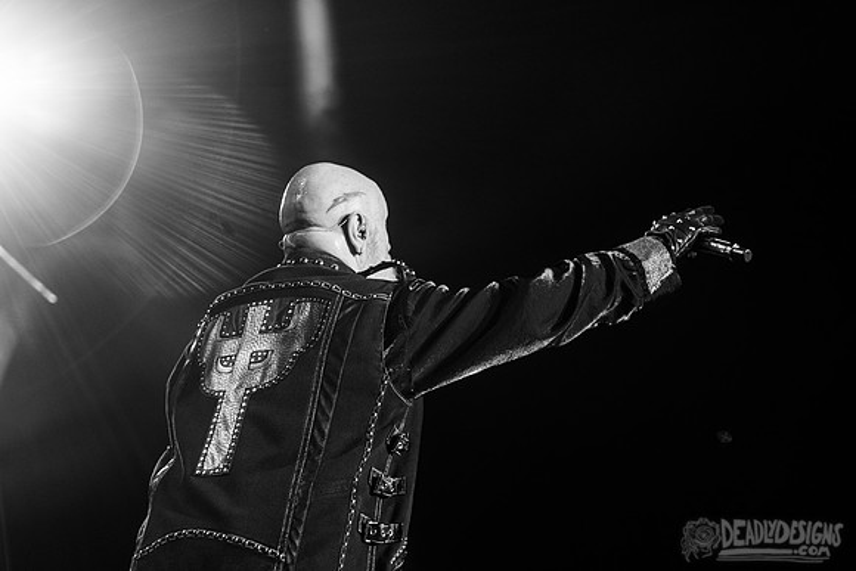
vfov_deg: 18.0
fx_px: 1796
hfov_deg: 26.7
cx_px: 521
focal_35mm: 76
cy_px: 348
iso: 1600
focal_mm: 62
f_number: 4
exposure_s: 1/500
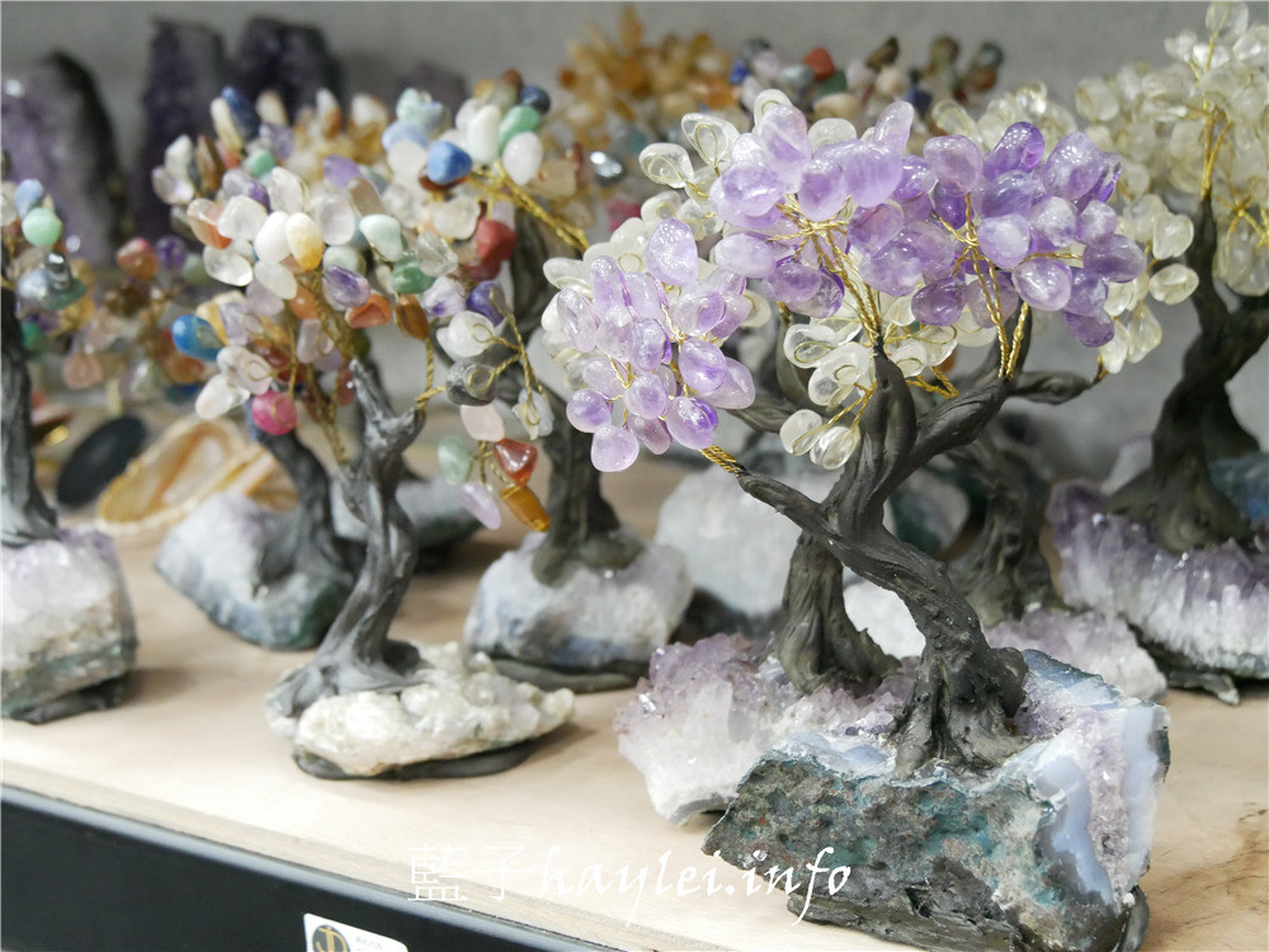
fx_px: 2346
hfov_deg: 30.3
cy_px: 476
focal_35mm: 64
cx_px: 634
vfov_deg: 22.9
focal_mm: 32
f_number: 4.4
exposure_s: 1/60
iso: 3200
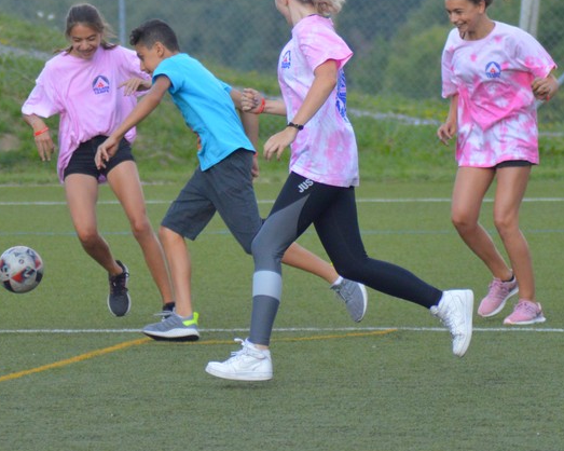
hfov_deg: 5.2
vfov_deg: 4.2
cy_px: 110
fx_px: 6206
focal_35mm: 372
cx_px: 208
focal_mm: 135
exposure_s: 1/1600
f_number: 4.2
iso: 1600
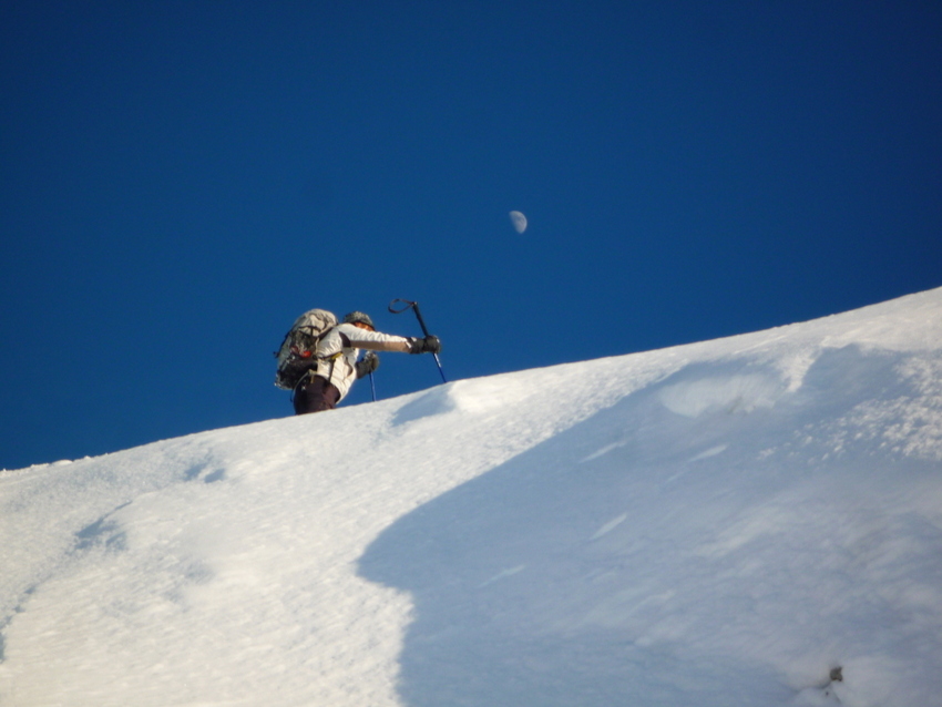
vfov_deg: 14.8
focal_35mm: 100
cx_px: 471
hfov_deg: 19.6
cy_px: 354
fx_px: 2722
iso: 100
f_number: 5.6
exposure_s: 1/400
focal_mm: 17.6
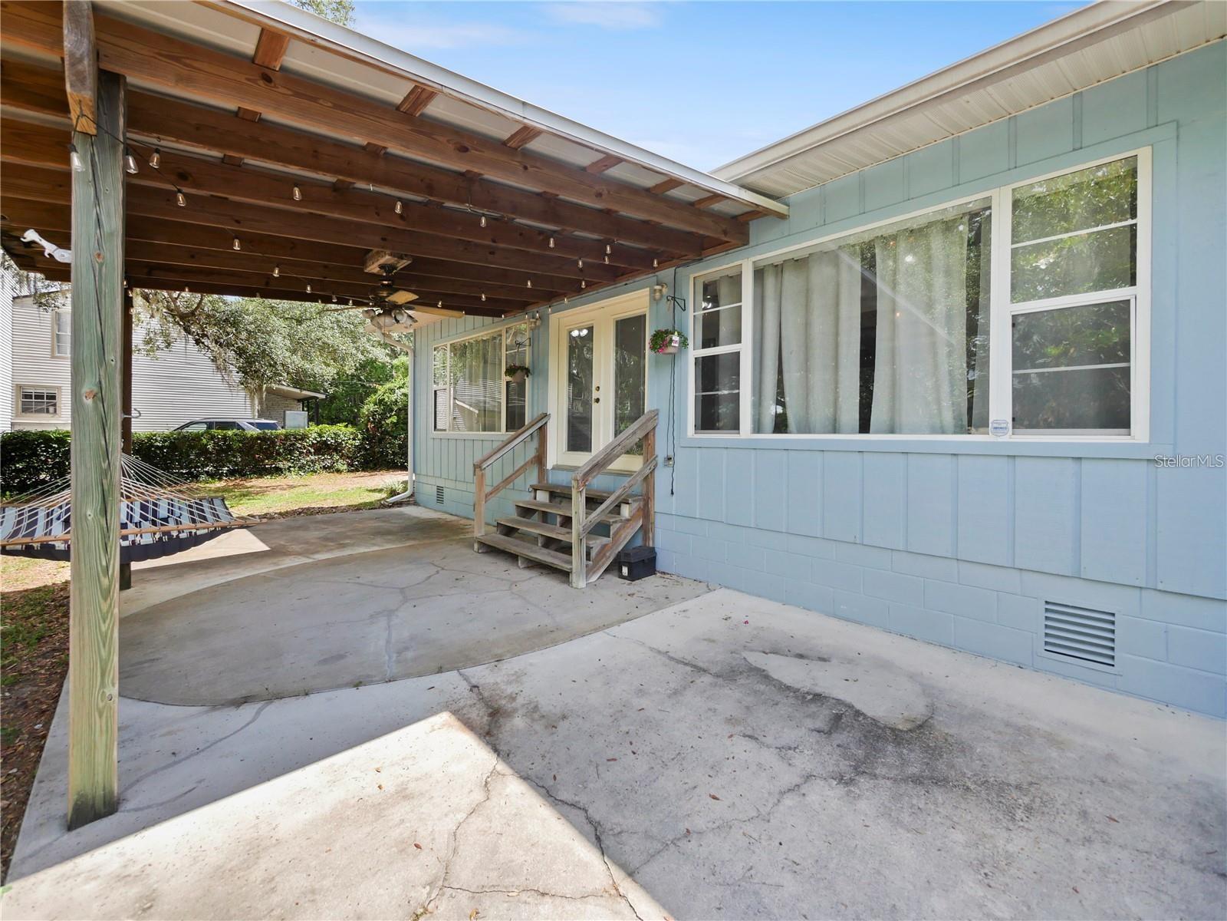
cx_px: 614
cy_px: 460
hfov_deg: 102.1
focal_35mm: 14
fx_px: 496
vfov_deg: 85.7
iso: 200
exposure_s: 1/400
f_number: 7.1
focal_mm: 7
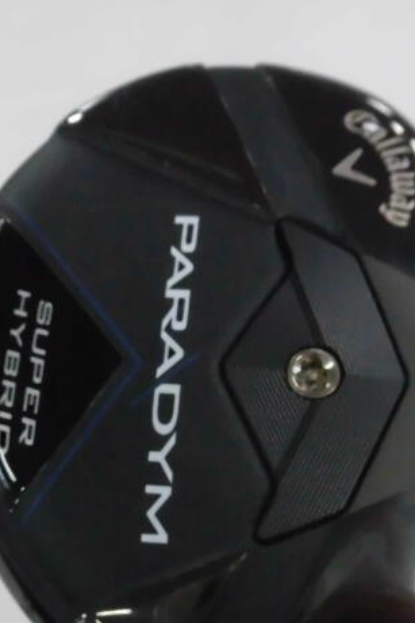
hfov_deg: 25.9
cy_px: 472
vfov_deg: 37.2
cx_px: 246
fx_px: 900
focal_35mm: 52
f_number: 3.1
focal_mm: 4.3
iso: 800
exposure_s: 1/250
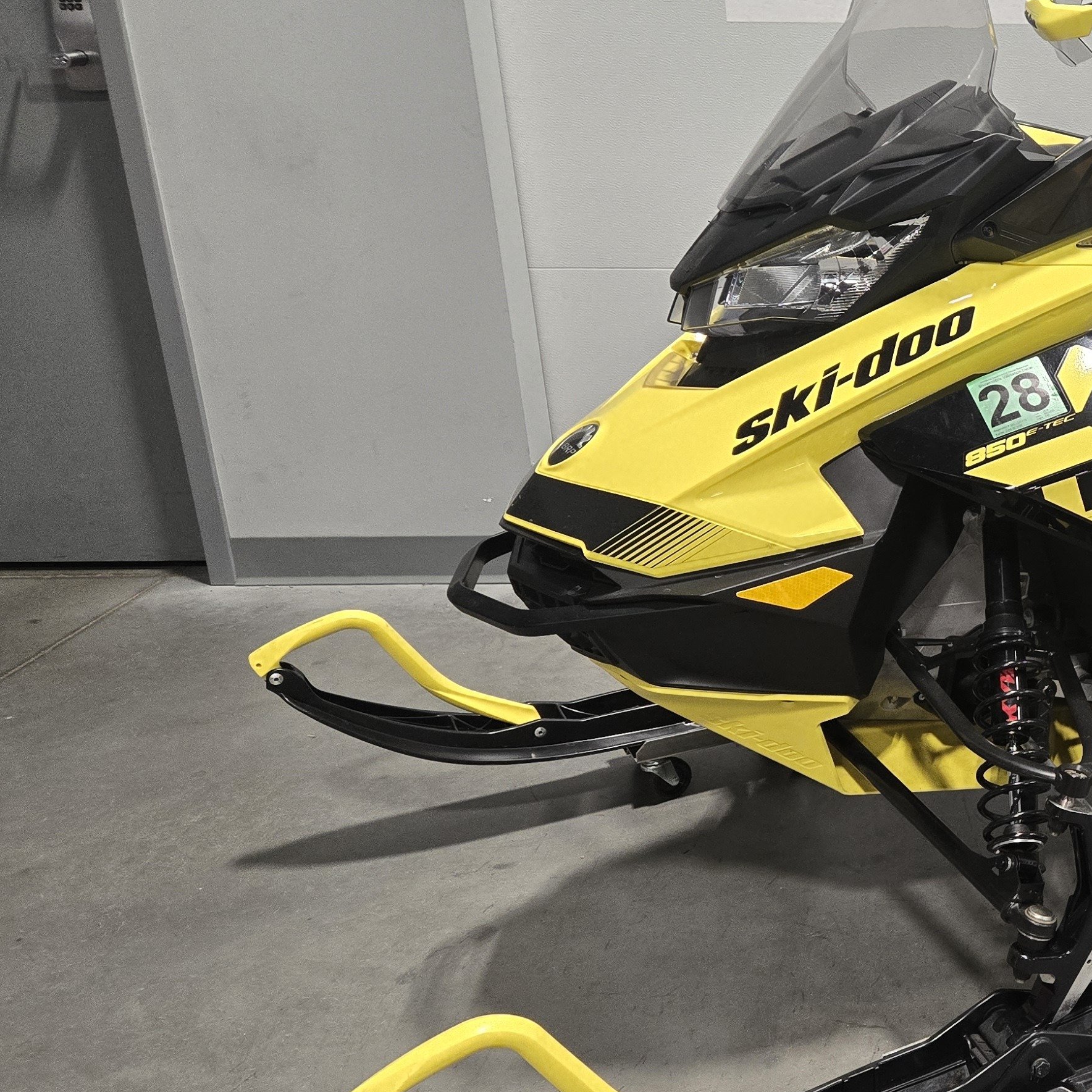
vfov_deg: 36.8
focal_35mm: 46
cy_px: 529
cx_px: 1231
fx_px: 1642
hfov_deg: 32.0
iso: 250
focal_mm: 5.4
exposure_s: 1/120
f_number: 1.8
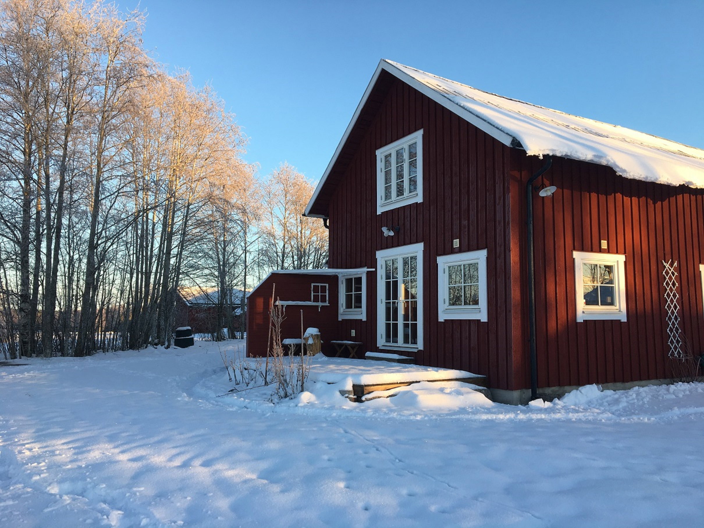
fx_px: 590
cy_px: 264
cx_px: 352
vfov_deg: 48.2
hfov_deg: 61.6
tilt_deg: +6.1
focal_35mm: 29
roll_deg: +0.1
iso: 25
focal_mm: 4.15
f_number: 2.2
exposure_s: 1/250
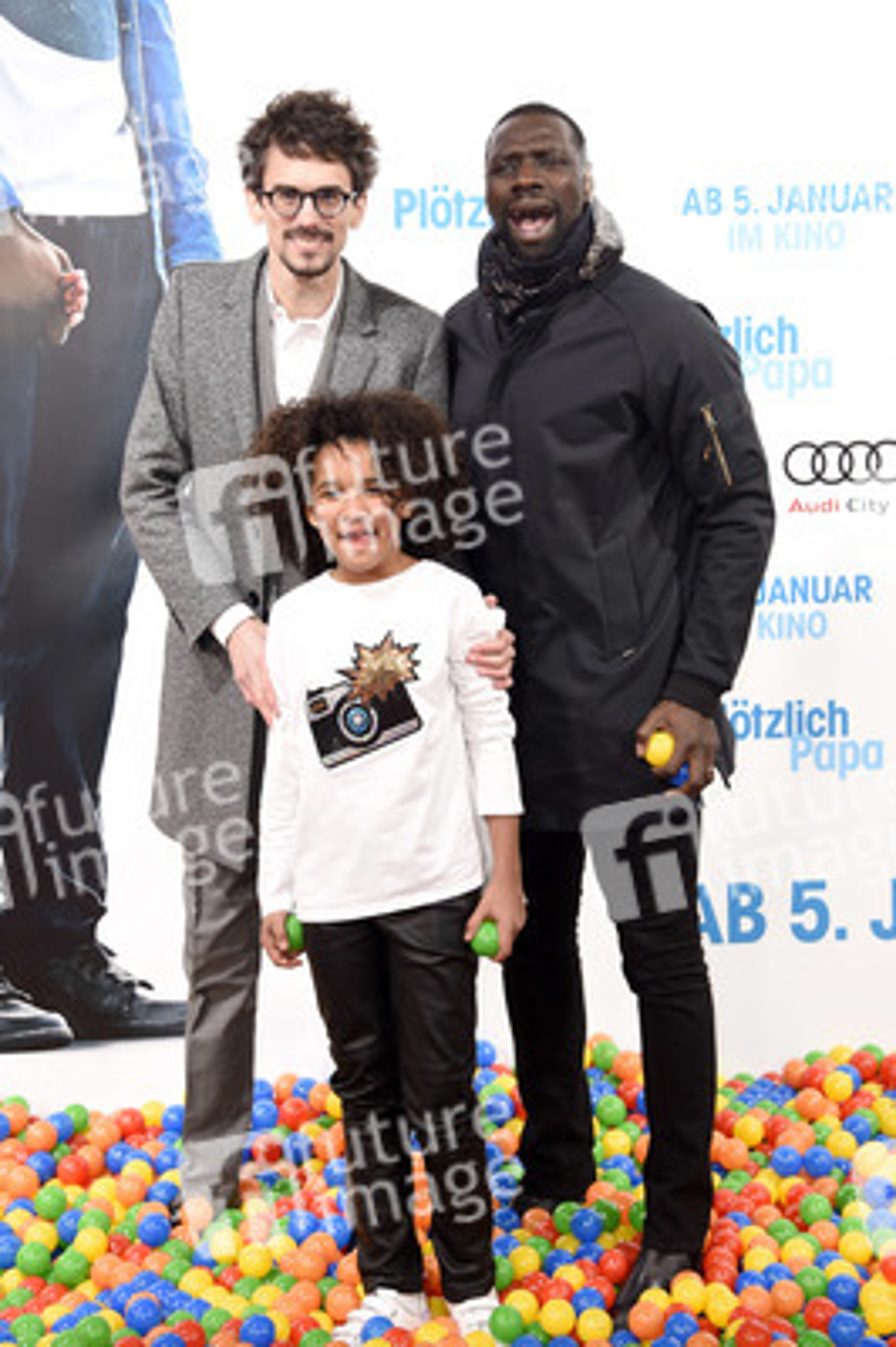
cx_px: 448
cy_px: 674
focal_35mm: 68
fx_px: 2543
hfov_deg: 20.0
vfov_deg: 29.7
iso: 500
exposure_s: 1/200
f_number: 5.6
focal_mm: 68
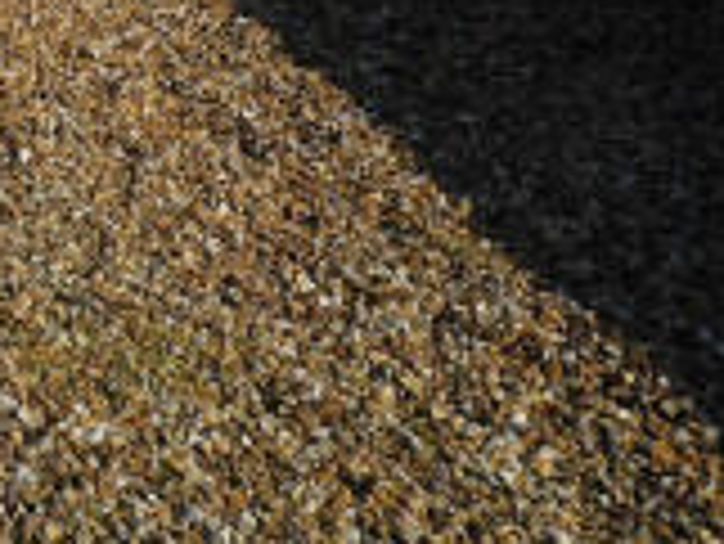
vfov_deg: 15.7
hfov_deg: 19.1
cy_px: -263
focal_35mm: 87
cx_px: -432
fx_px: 1821
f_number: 8
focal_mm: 12
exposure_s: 1/500
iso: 160
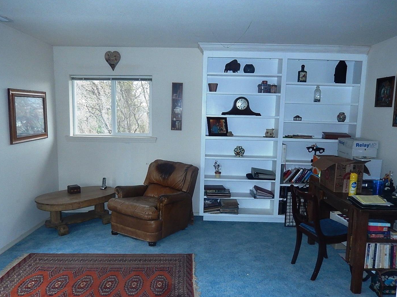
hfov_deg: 65.3
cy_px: 159
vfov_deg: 51.3
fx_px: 310
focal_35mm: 27
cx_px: 199
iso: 200
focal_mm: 4.5
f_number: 3.4
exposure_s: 1/30
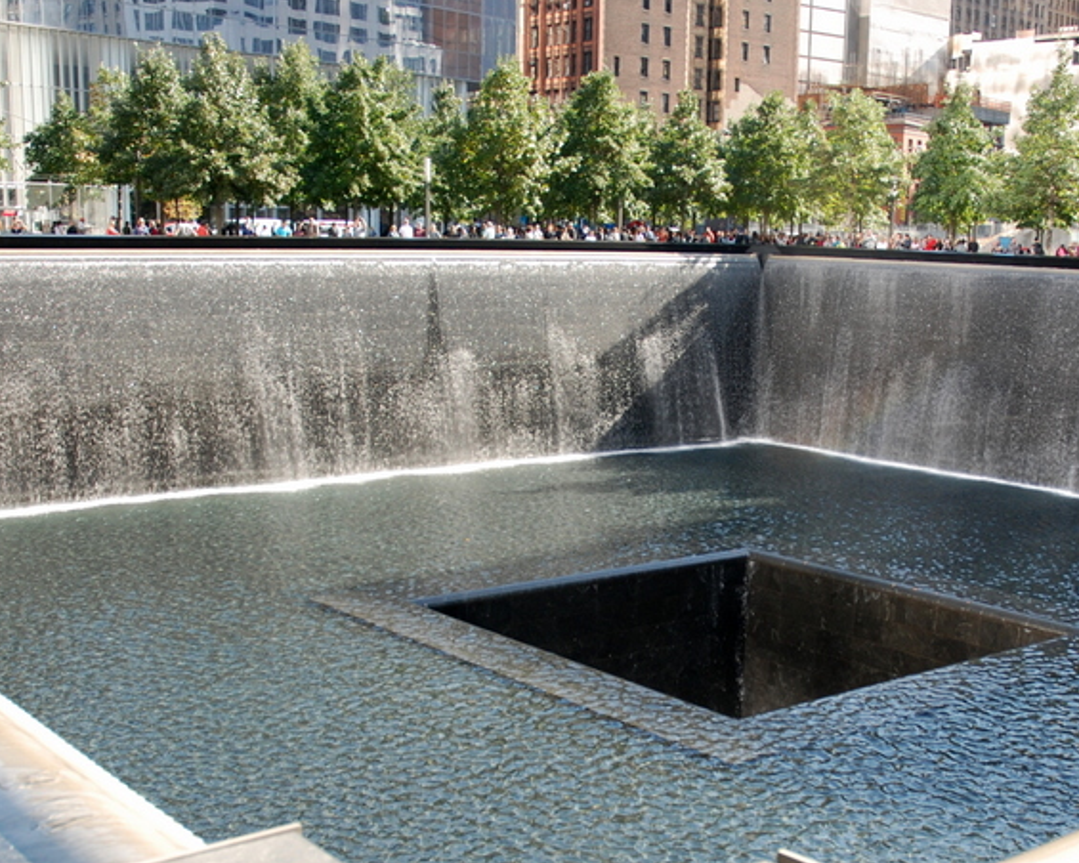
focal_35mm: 46
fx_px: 1469
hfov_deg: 40.1
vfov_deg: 32.4
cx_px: 657
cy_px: 600
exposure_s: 1/125
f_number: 5.6
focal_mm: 18
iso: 140
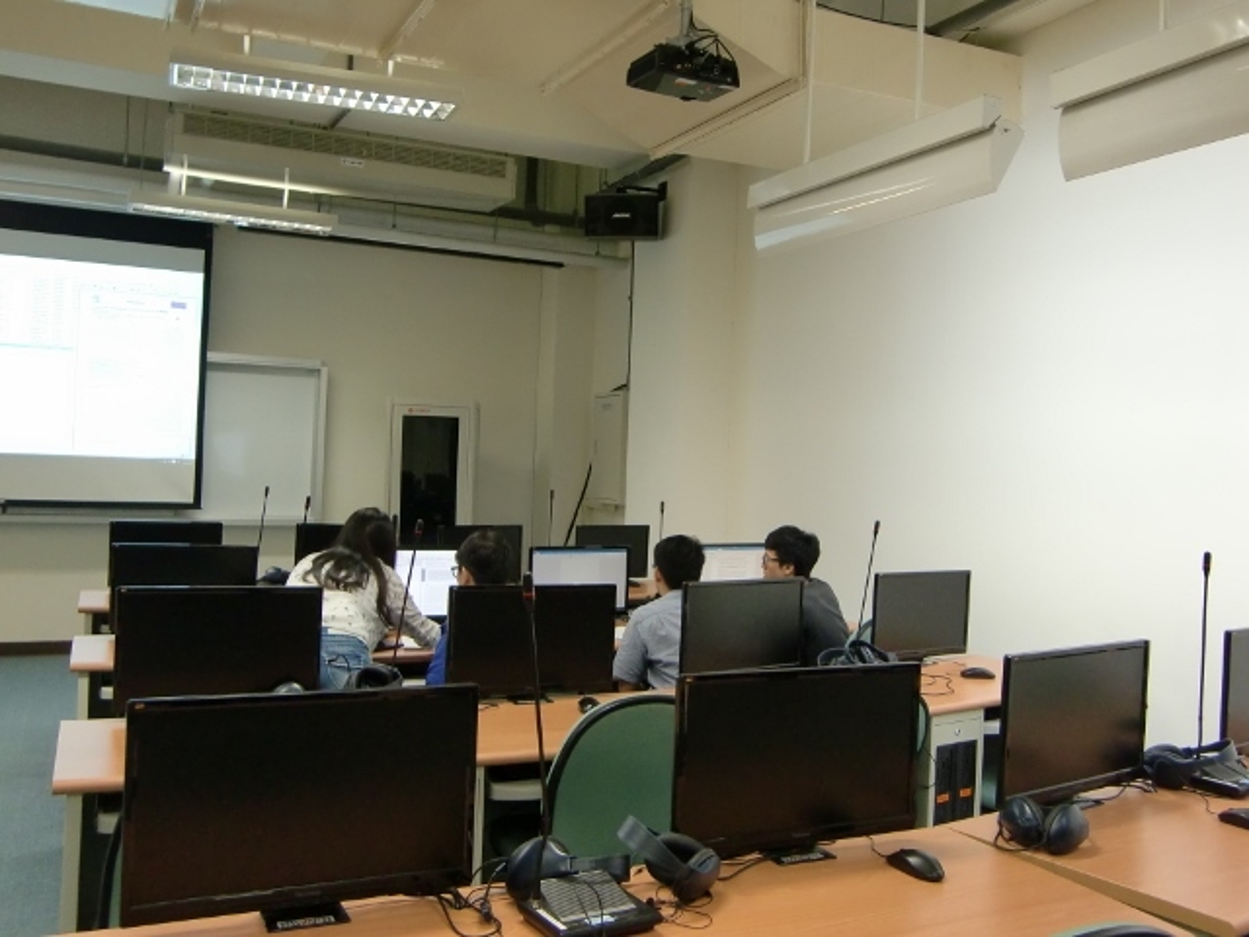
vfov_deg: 42.9
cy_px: 468
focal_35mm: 33
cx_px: 624
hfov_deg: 55.4
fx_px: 1191
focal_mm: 5.8
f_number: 2.7
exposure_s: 1/60
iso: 250
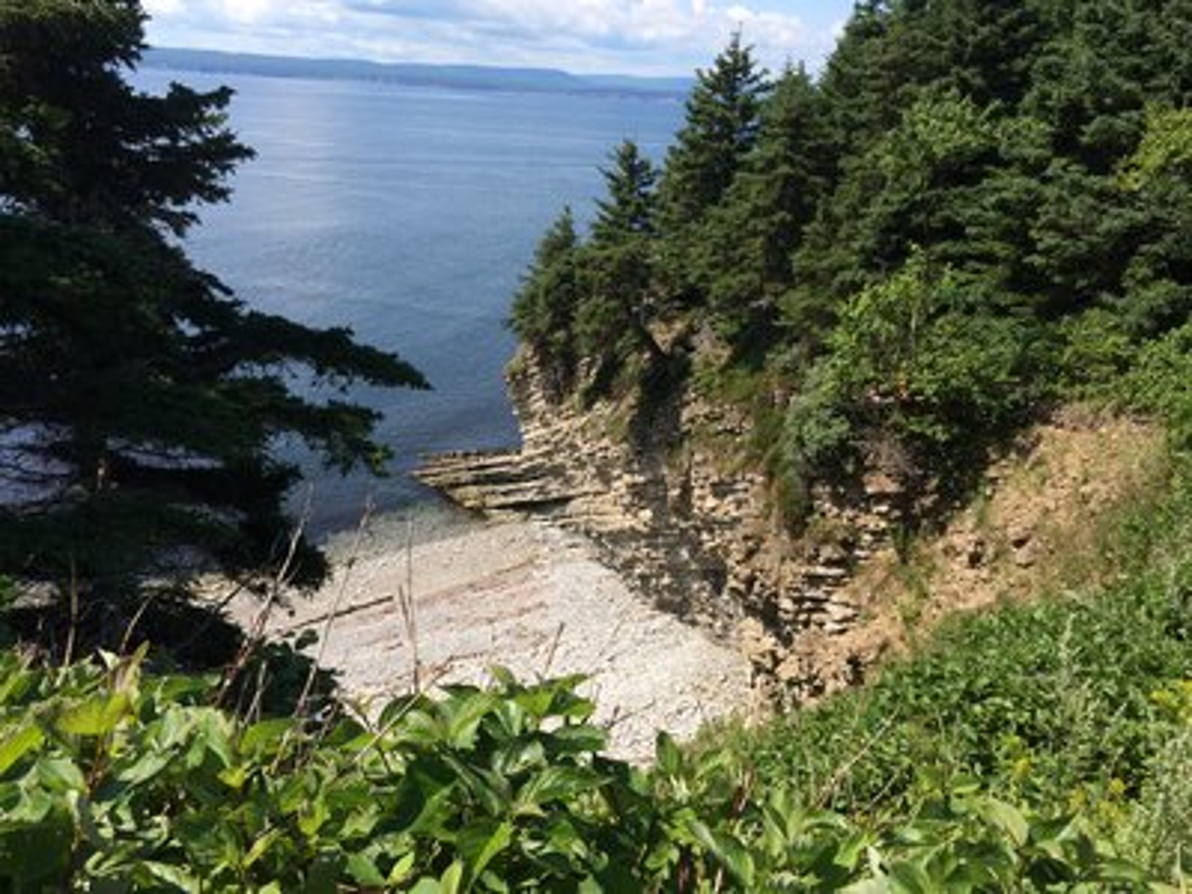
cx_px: 596
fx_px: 999
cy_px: 447
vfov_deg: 48.2
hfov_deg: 61.7
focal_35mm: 29
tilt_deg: -19.0
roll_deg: -3.7
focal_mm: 4.15
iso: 32
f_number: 2.2
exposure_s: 1/1642
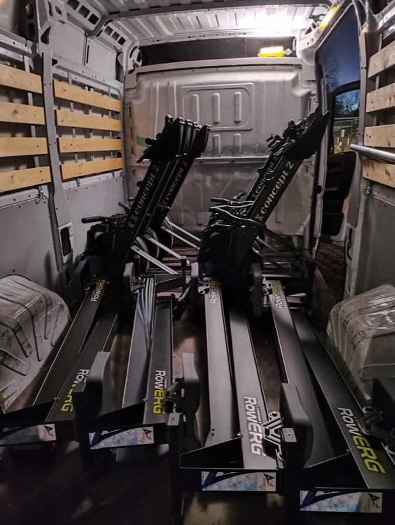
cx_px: 198
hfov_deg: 56.9
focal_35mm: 24
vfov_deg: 71.5
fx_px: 364
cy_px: 262
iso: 6784
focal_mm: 5.56
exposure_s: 1/14.3
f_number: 1.8
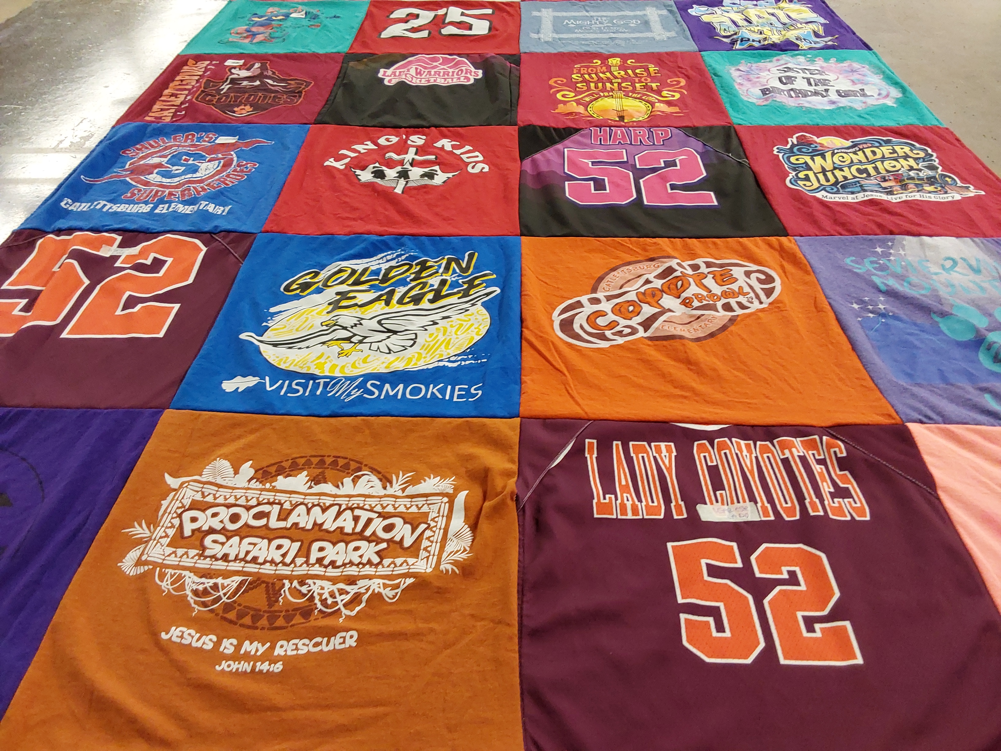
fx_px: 810
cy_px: 376
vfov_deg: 49.7
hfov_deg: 63.4
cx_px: 500
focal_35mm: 28
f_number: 1.9
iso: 160
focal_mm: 2.91
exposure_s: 1/60
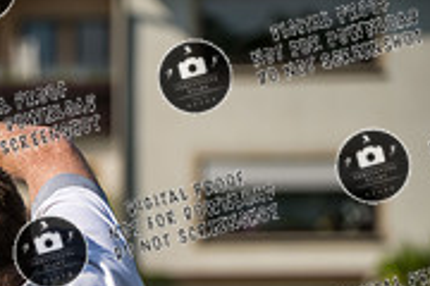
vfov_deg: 3.8
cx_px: -222
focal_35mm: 360
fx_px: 4300
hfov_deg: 5.7
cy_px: 456
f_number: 3.5
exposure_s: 1/1600
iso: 64
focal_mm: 112
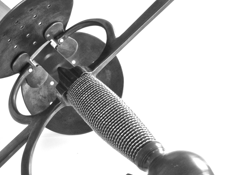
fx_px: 358
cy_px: 106
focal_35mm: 53
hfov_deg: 36.1
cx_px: 95
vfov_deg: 27.5
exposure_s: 1/68.5
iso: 800
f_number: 3.5
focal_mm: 5.4
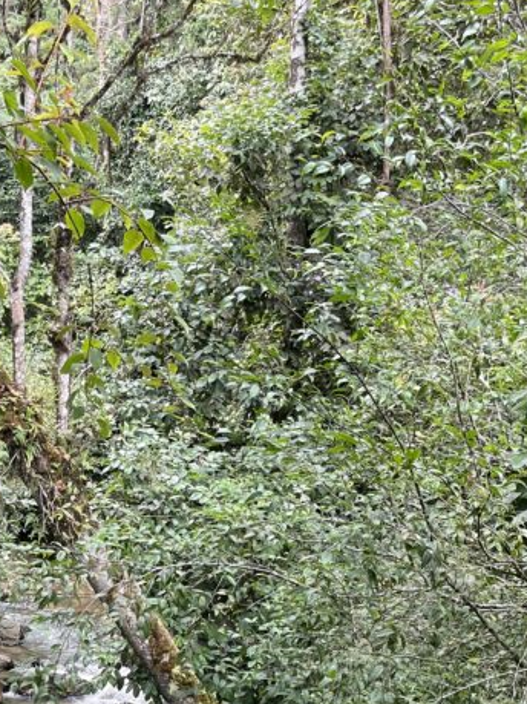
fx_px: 1178
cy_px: 646
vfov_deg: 31.5
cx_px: 124
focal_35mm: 58
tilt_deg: -12.1
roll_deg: -1.0
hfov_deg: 24.9
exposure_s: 1/121
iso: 80
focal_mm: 5.1
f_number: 1.6
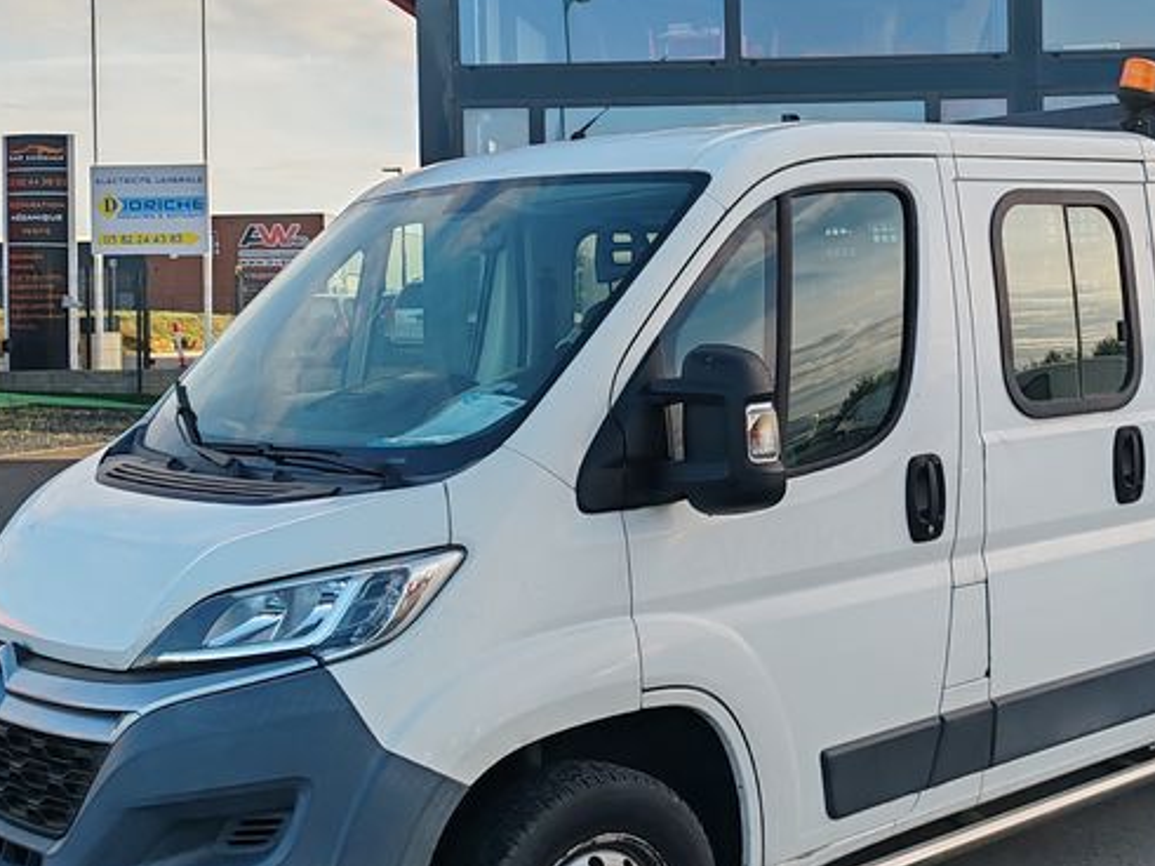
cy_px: 334
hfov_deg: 34.6
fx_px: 1835
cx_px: 772
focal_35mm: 55
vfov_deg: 26.5
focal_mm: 6.12
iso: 50
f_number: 1.9
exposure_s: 1/450
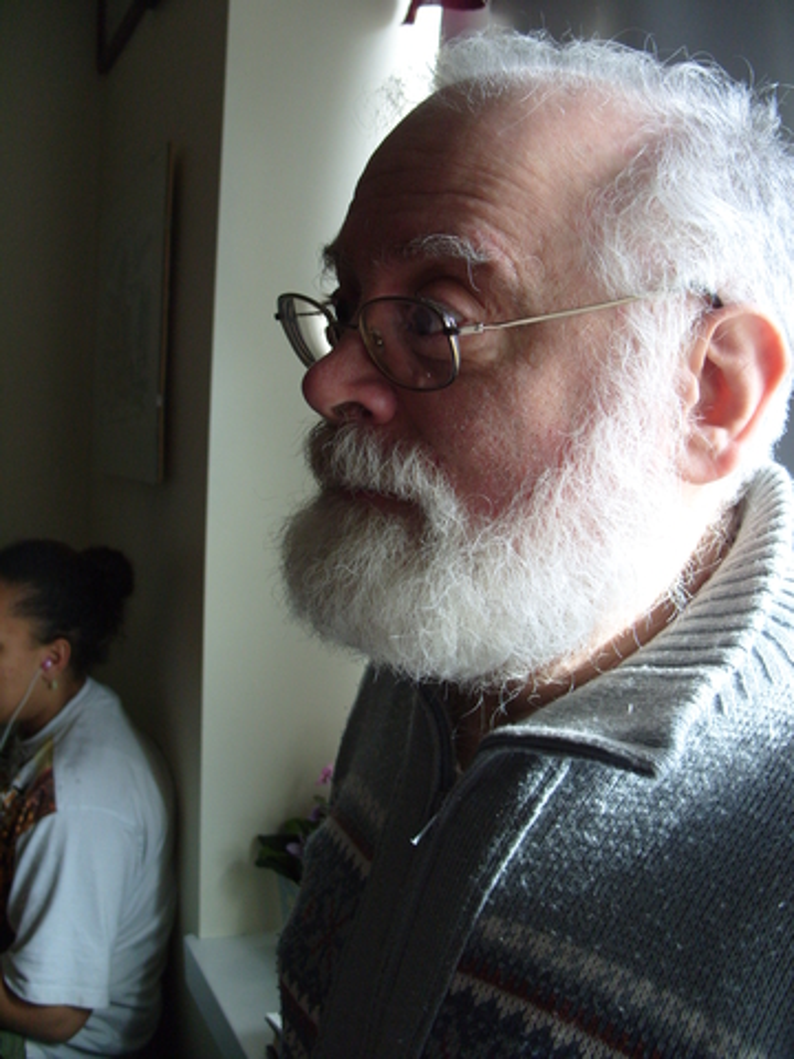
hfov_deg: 40.7
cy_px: 530
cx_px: 397
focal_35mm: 35
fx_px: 1070
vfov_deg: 52.6
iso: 160
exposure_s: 1/45
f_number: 2.8
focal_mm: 7.8
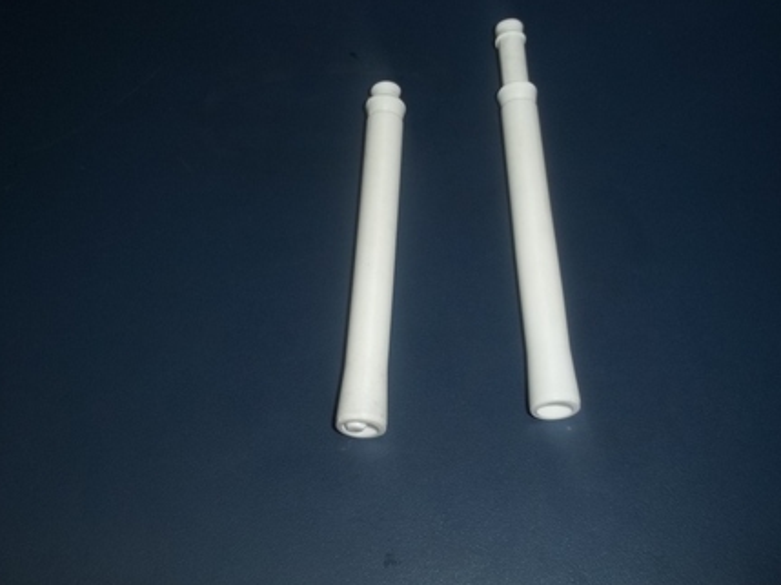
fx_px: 947
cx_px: 410
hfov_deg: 44.8
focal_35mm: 42
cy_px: 260
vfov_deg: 34.3
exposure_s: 1/30
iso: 64
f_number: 3.1
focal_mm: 6.5
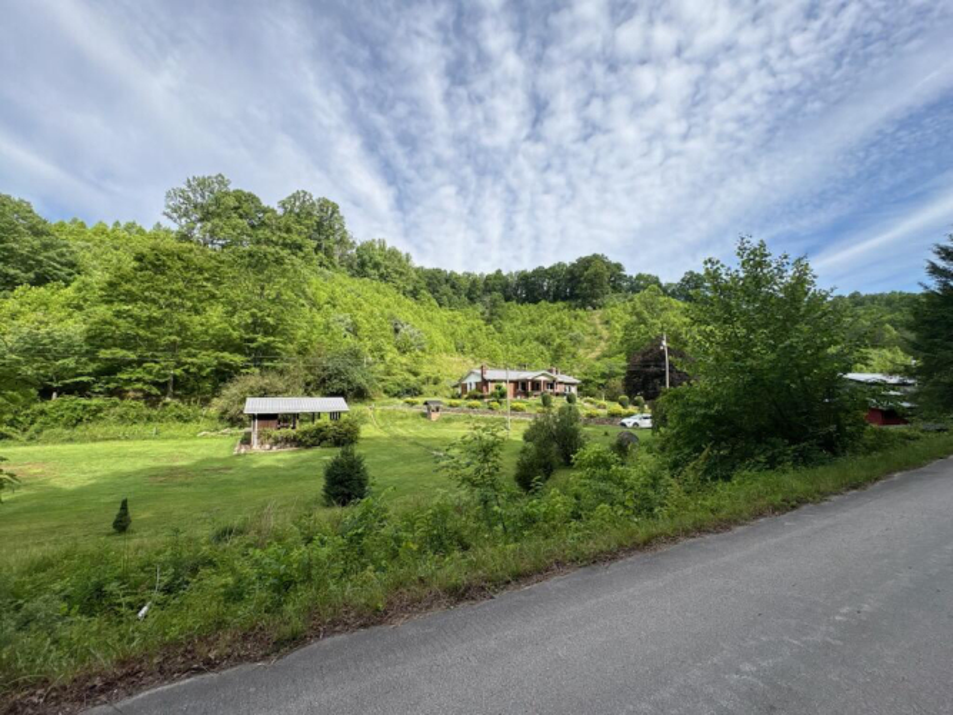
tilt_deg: +7.8
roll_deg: +0.9
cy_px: 358
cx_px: 476
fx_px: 385
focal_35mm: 14
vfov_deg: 85.7
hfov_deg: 102.1
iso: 50
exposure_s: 1/1020
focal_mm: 2.22
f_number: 2.2
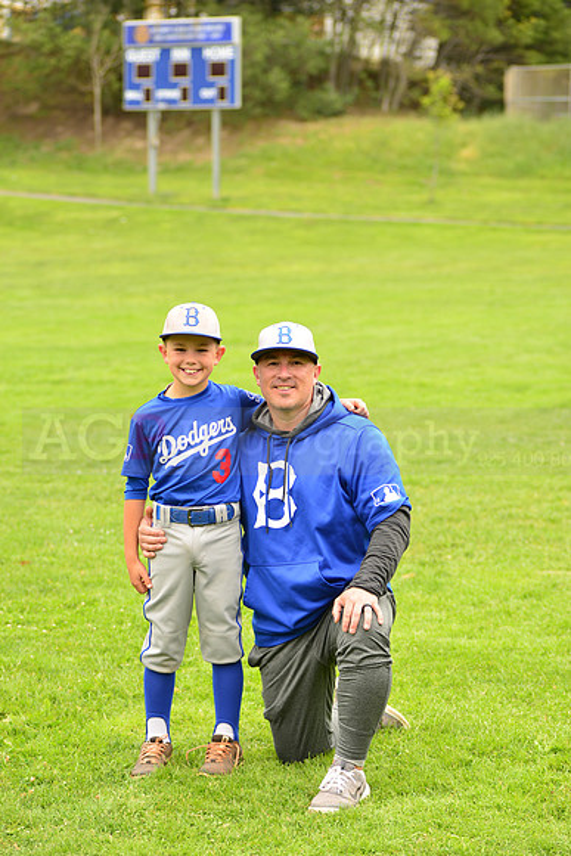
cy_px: 428
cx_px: 286
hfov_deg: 11.8
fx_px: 2758
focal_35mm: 116
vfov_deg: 17.6
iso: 160
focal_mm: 116
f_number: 5
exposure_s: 1/250
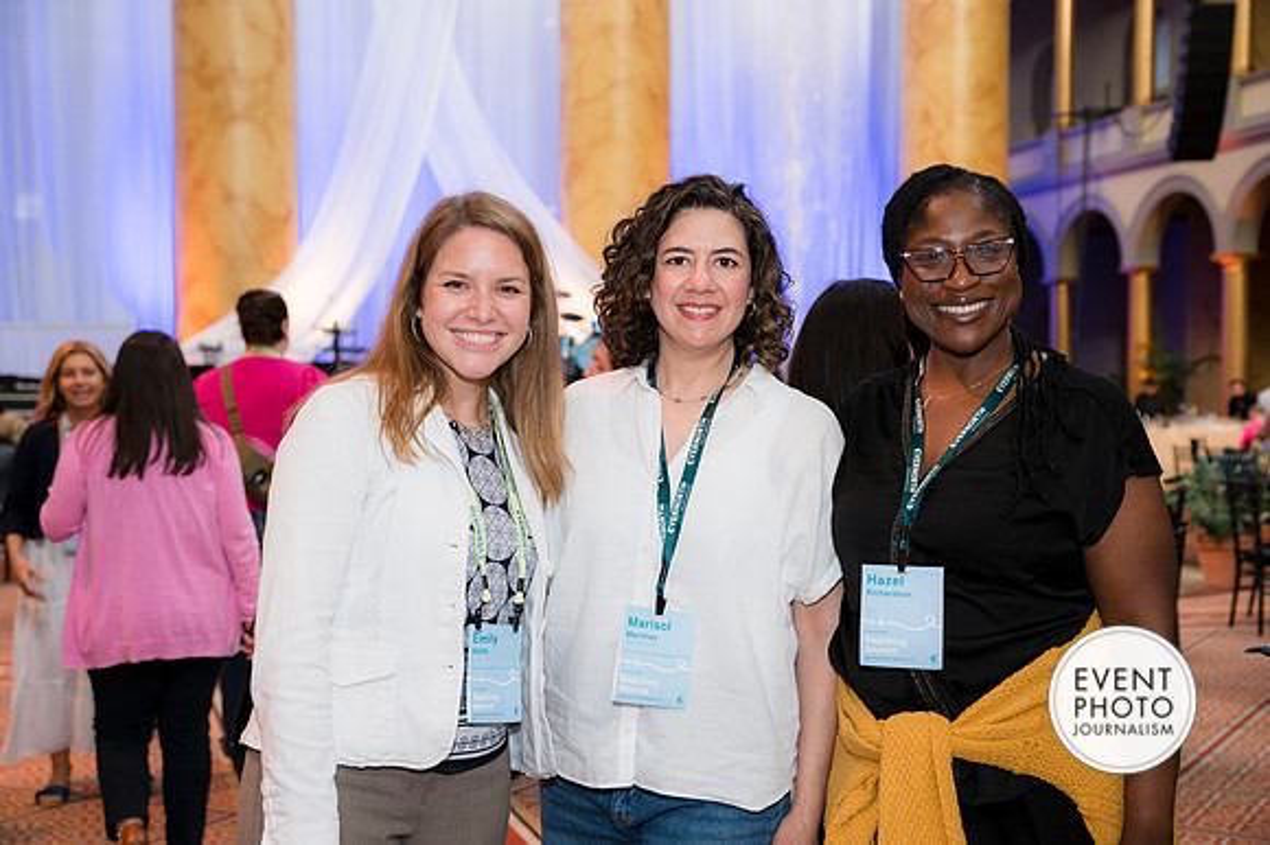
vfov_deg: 25.9
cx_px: 635
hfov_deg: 38.2
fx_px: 1834
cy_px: 422
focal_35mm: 52
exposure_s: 1/100
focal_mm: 52
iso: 800
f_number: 4
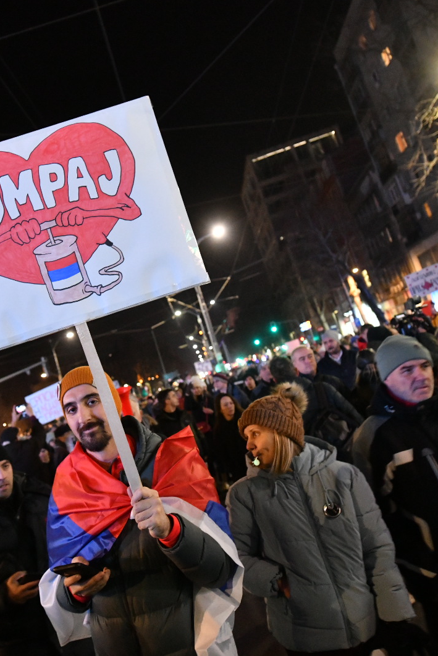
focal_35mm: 32
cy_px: 325
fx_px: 584
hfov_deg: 40.6
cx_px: 143
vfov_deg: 58.7
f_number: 3.2
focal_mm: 21
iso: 6400
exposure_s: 1/80
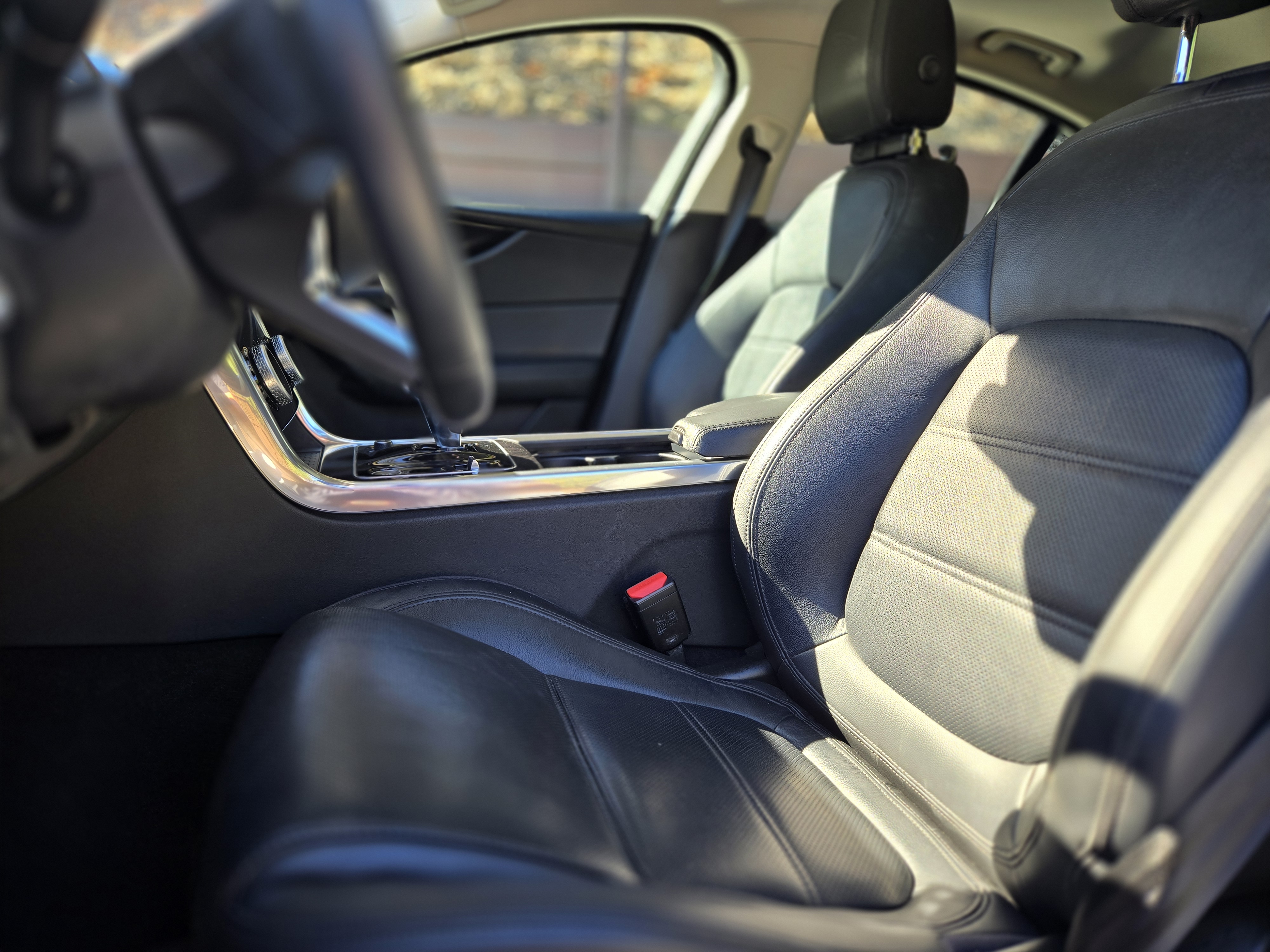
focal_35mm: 23
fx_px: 844
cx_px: 635
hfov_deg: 73.9
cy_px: 476
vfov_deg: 58.9
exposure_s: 1/125
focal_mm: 5.4
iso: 25
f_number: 1.8
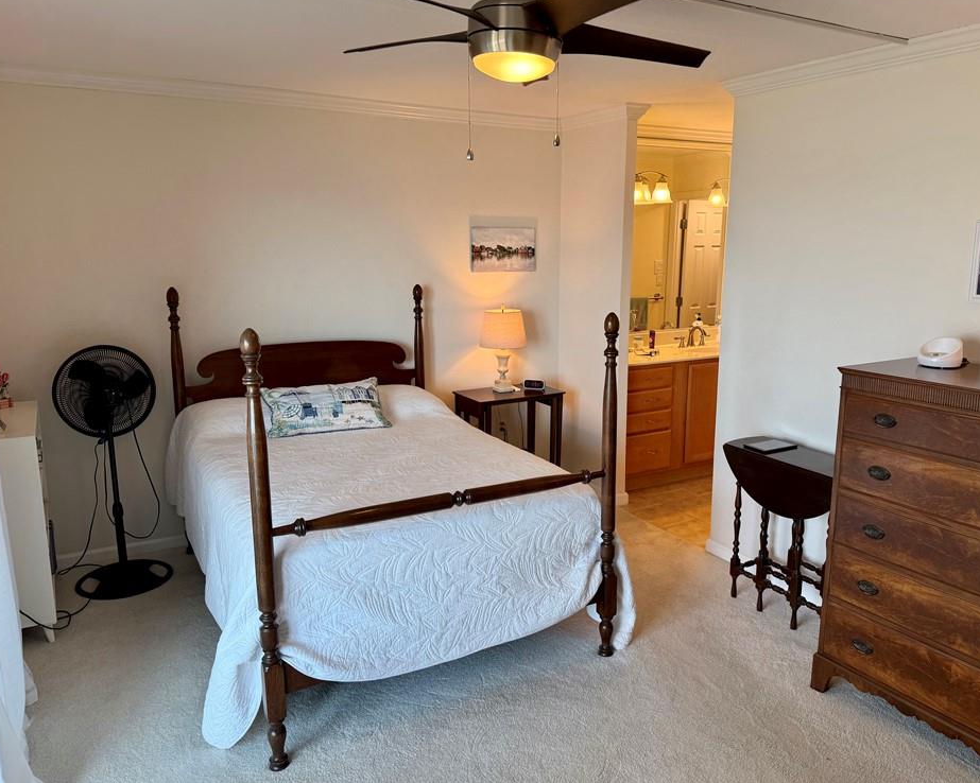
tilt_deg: -11.8
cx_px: 518
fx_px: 754
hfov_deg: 66.0
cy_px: 395
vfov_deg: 54.9
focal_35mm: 26
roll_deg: -0.6
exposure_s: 1/120
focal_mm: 6.76
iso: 50
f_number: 1.78
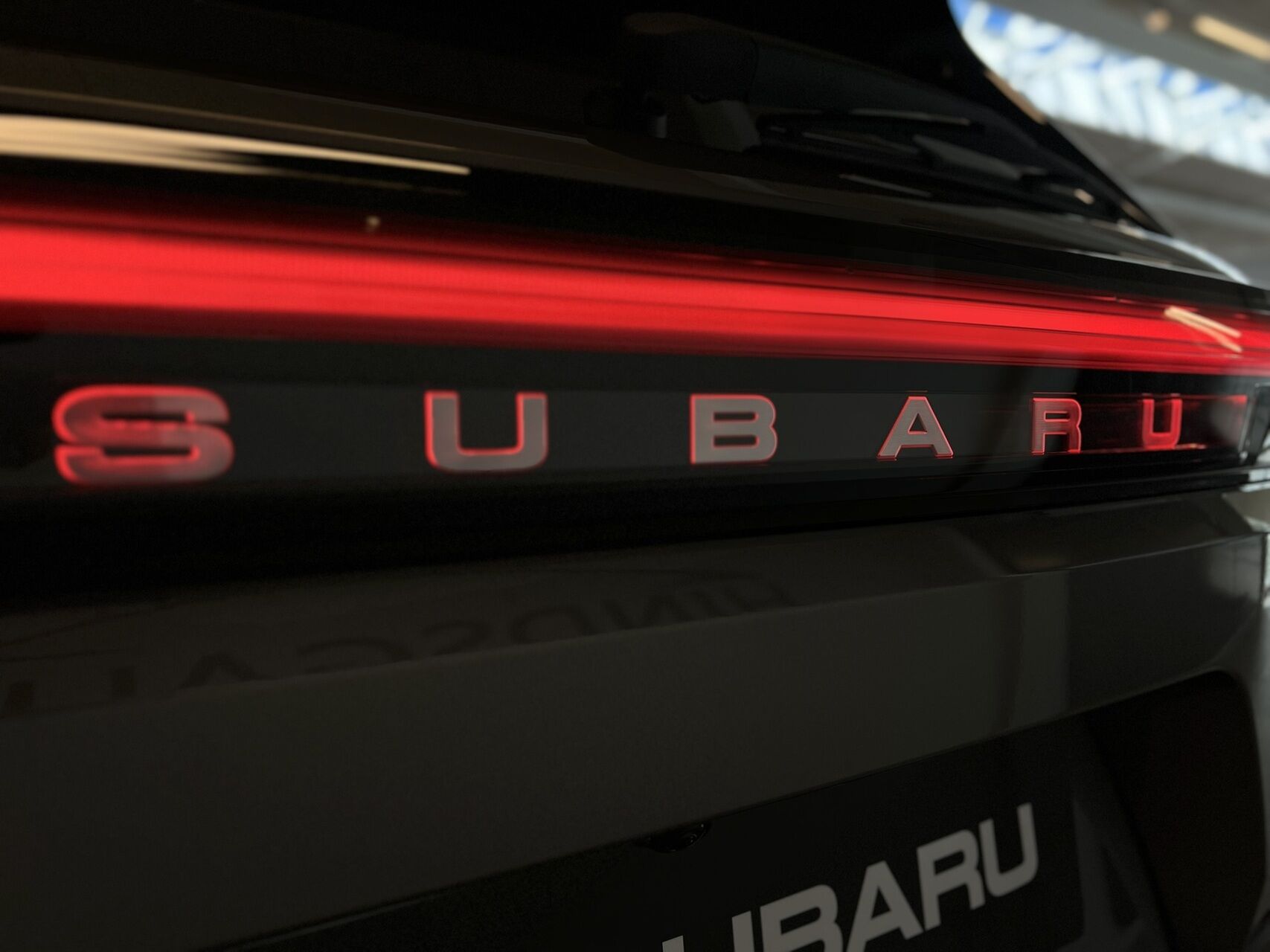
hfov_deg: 67.3
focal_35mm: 26
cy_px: 476
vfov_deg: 53.1
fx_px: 954
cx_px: 635
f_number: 1.5
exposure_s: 1/700
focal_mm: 5.7
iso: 50
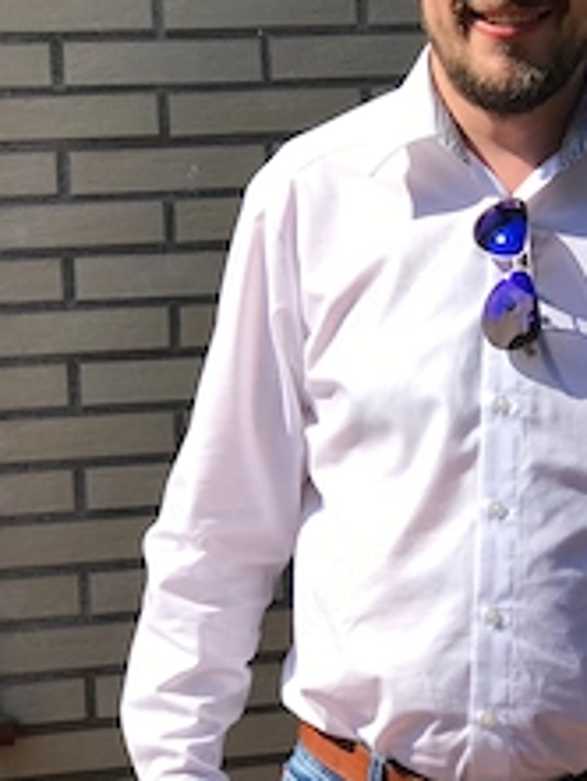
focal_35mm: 103
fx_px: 2327
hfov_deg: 14.3
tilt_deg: -4.3
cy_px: 357
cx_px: 488
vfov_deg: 19.1
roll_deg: +2.6
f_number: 2.8
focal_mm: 6.6
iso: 20
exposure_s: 1/725
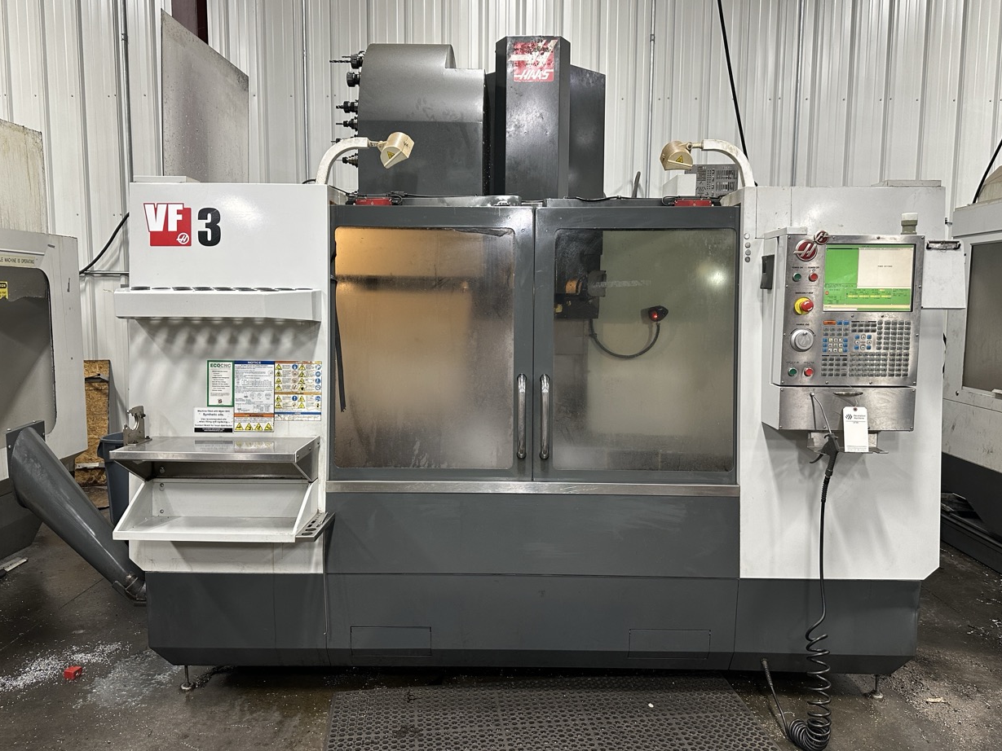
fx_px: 724
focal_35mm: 25
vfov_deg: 54.9
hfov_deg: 69.4
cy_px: 374
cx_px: 505
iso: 160
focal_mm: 6.86
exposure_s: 1/60
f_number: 1.78
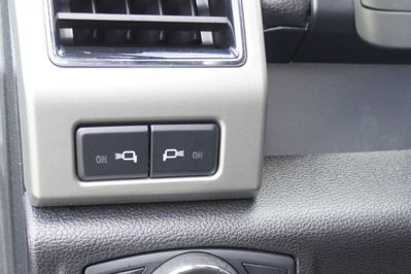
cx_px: 313
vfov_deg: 17.0
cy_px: 324
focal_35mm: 77
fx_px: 879
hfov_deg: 26.0
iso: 800
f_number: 4
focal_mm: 20
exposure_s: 1/160
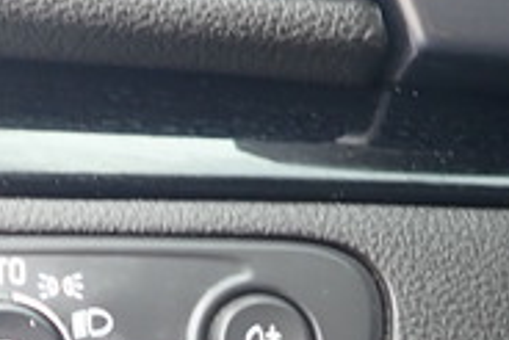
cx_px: -69
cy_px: 368
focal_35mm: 113
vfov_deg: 12.0
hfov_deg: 17.4
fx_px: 1599
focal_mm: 4.5
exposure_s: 1/80
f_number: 2
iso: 100
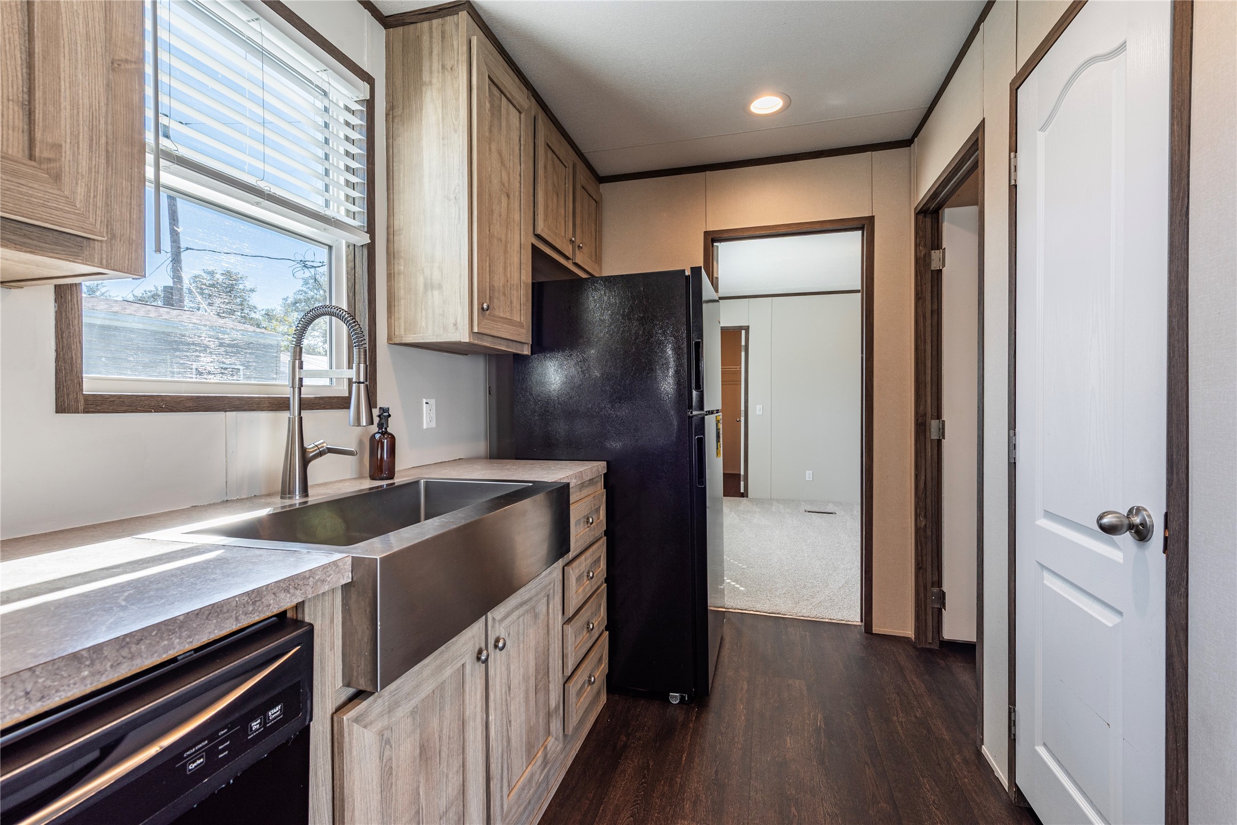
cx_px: 618
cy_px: 412
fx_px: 550
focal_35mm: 16
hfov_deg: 96.7
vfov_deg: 73.8
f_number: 9
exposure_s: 1/15
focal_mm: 16
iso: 100
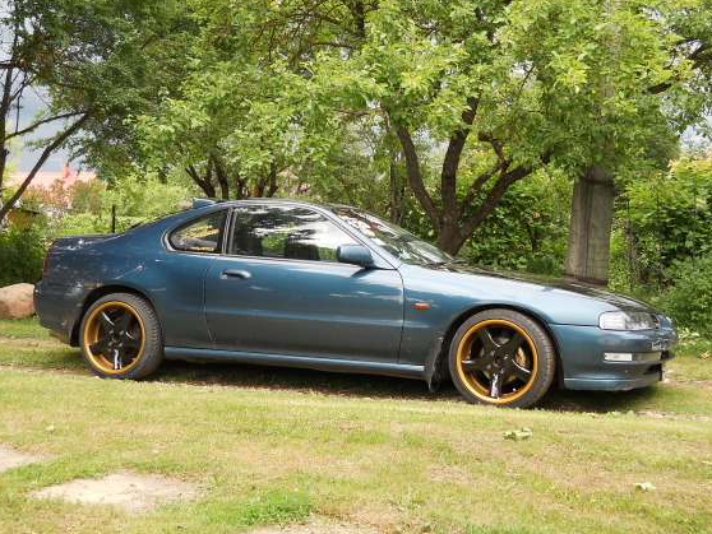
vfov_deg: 30.9
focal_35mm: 47
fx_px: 967
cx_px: 350
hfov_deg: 40.4
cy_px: 238
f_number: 3.1
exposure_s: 1/125
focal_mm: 6.72
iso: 80
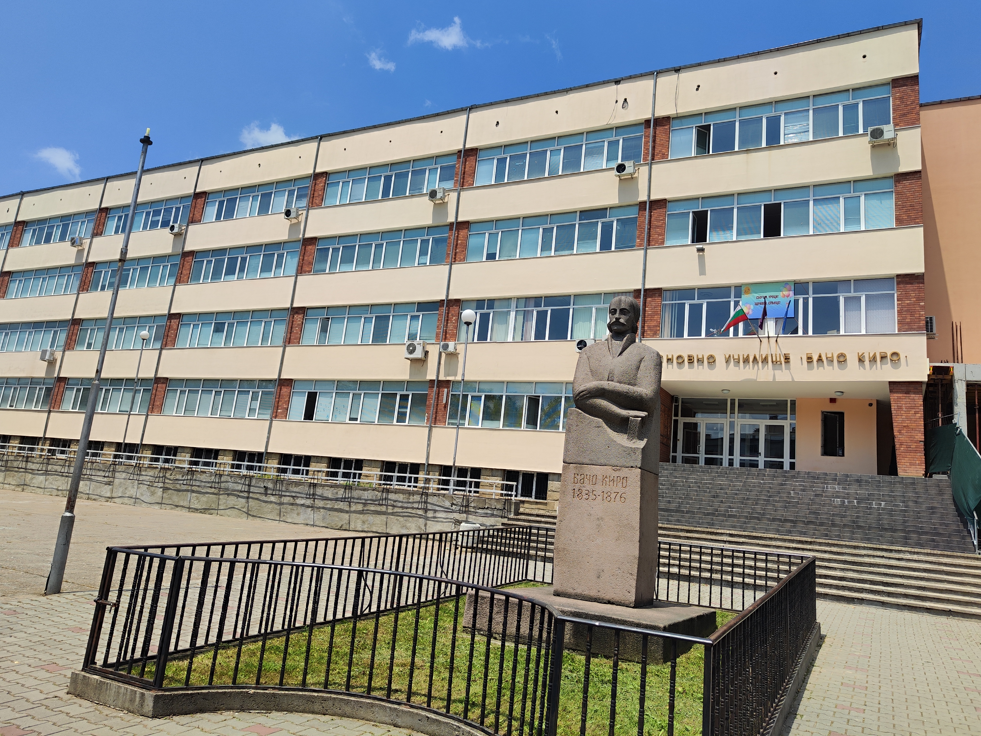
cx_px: 488
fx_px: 737
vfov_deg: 53.0
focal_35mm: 26
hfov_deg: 67.3
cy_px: 340
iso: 50
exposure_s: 1/2932
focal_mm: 5.59
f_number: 1.88
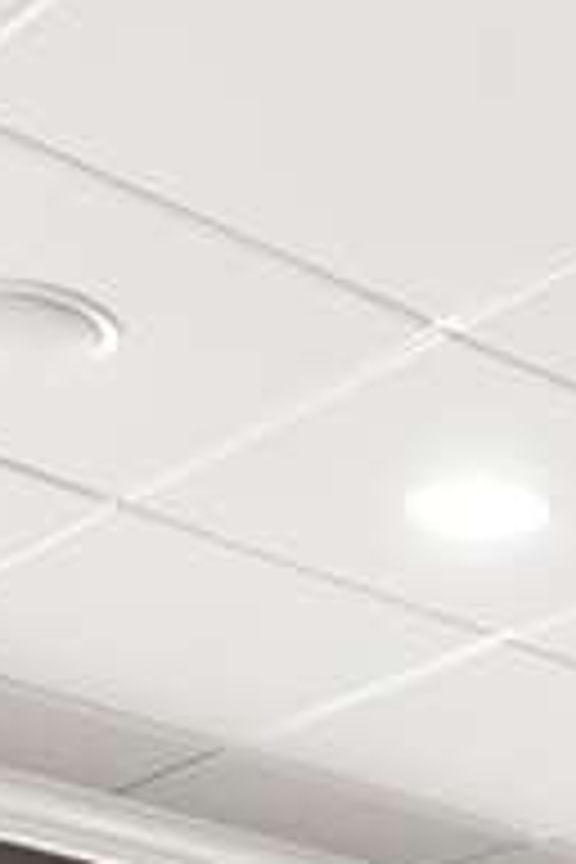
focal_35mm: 117
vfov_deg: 14.8
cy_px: 1663
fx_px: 2808
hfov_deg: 11.5
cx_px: 682
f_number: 8
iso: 400
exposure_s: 1/6
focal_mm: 15
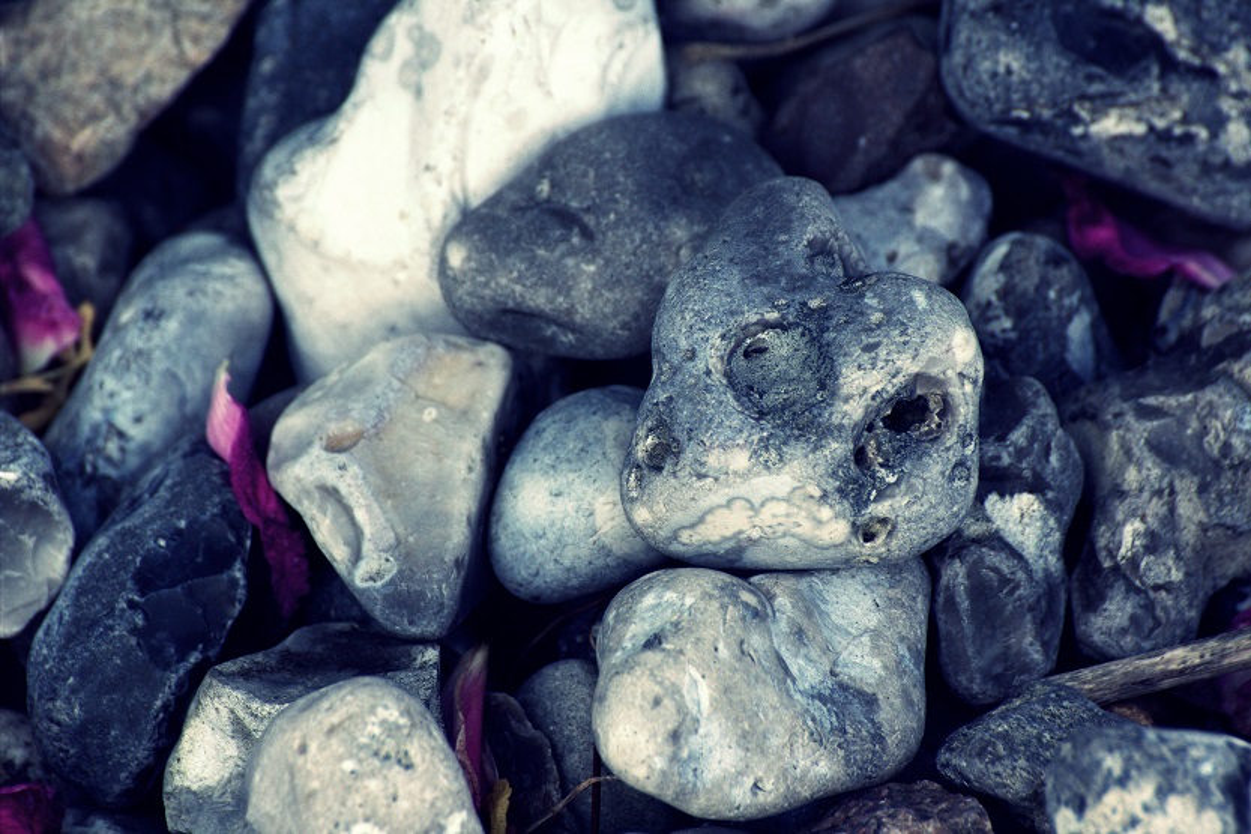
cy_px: 417
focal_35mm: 470
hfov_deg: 4.4
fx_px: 16328
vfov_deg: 2.9
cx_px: 626
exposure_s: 1/400
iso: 200
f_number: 7.1
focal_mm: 300
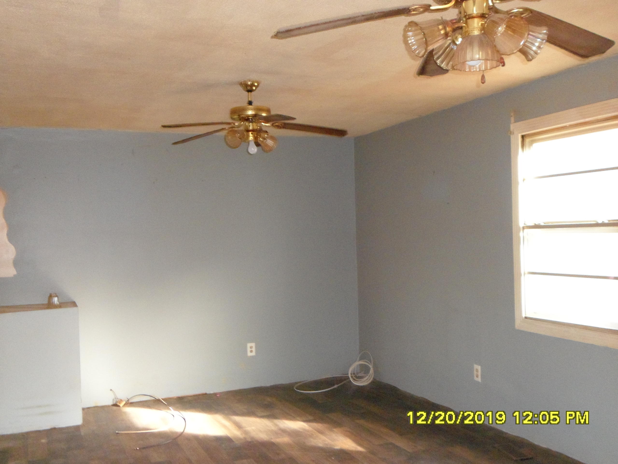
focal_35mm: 37
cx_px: 309
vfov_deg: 38.7
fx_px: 661
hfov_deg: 50.1
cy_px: 232
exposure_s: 1/45
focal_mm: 6.6
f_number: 4
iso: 640
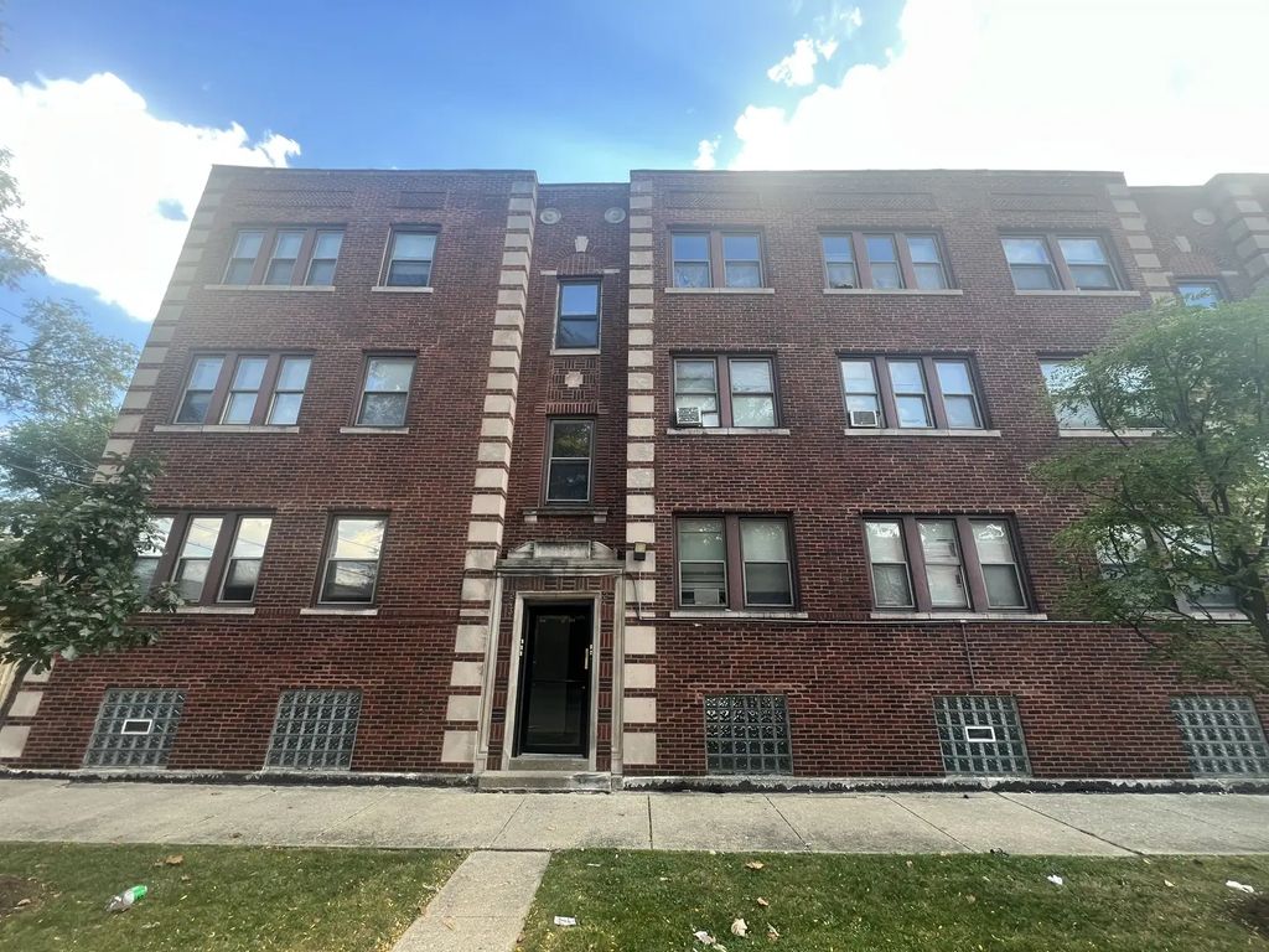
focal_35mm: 13
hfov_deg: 106.2
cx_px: 634
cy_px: 476
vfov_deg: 89.9
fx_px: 477
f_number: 1.8
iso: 40
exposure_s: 1/99
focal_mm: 1.57
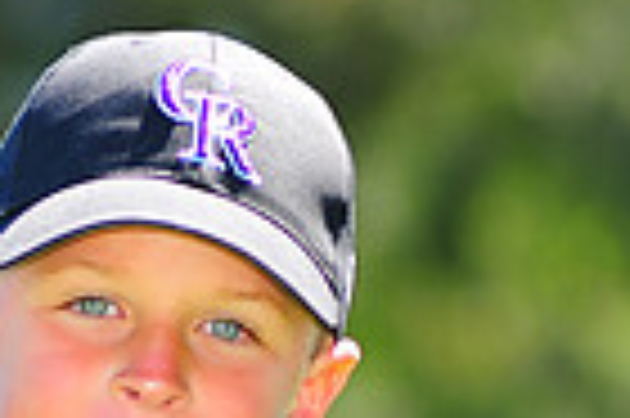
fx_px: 13057
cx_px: 180
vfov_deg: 1.8
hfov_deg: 2.8
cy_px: 656
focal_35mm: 747
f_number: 5
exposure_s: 1/320
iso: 200
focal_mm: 180
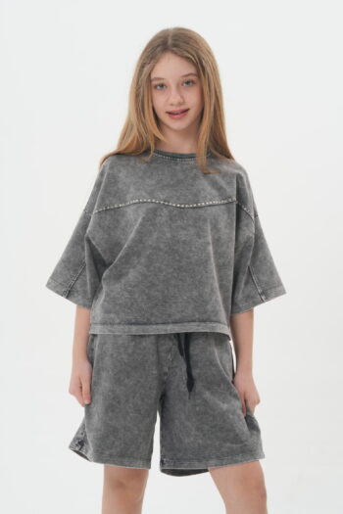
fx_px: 1658
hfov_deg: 11.8
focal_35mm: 116
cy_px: 257
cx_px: 172
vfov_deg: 17.6
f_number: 14
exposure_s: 1/100
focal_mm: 116
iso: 200
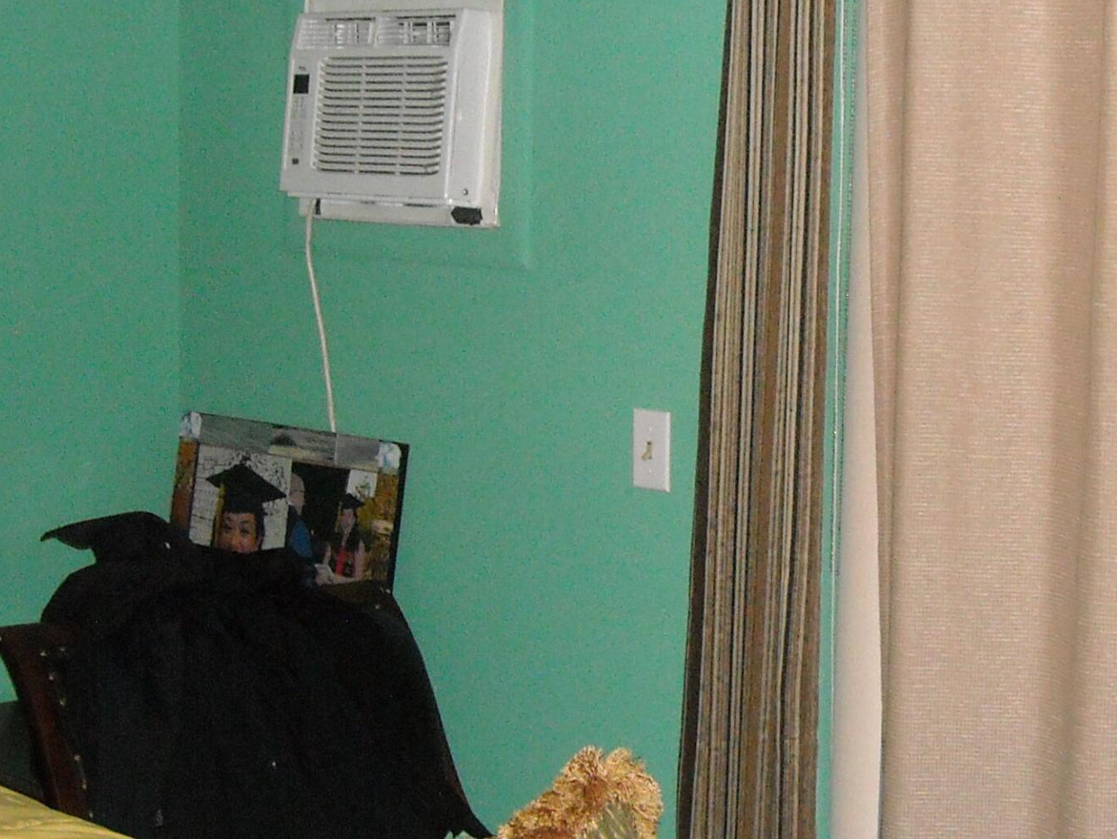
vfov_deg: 19.4
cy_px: 414
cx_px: 918
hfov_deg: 25.2
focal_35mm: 76
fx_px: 2453
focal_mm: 5.7
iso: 400
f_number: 2.8
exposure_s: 1/60
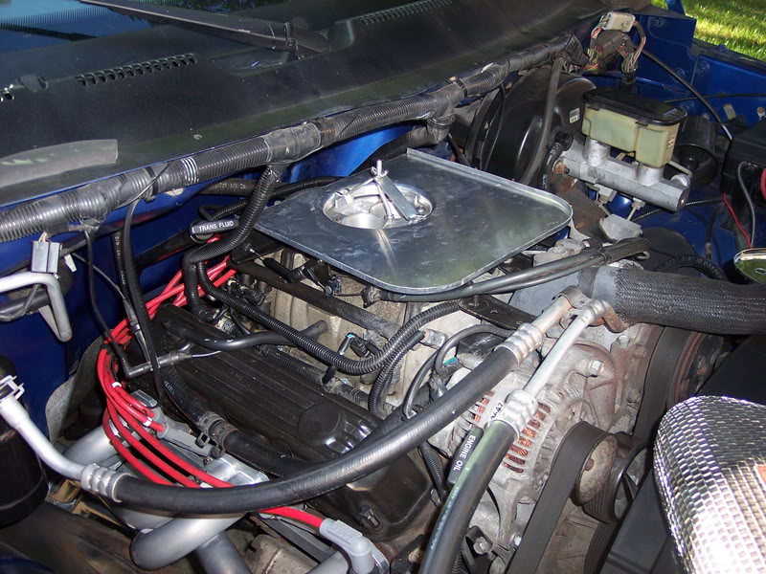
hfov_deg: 47.9
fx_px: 863
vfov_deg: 36.8
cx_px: 383
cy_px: 287
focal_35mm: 39
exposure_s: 1/60
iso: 100
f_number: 2.8
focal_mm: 8
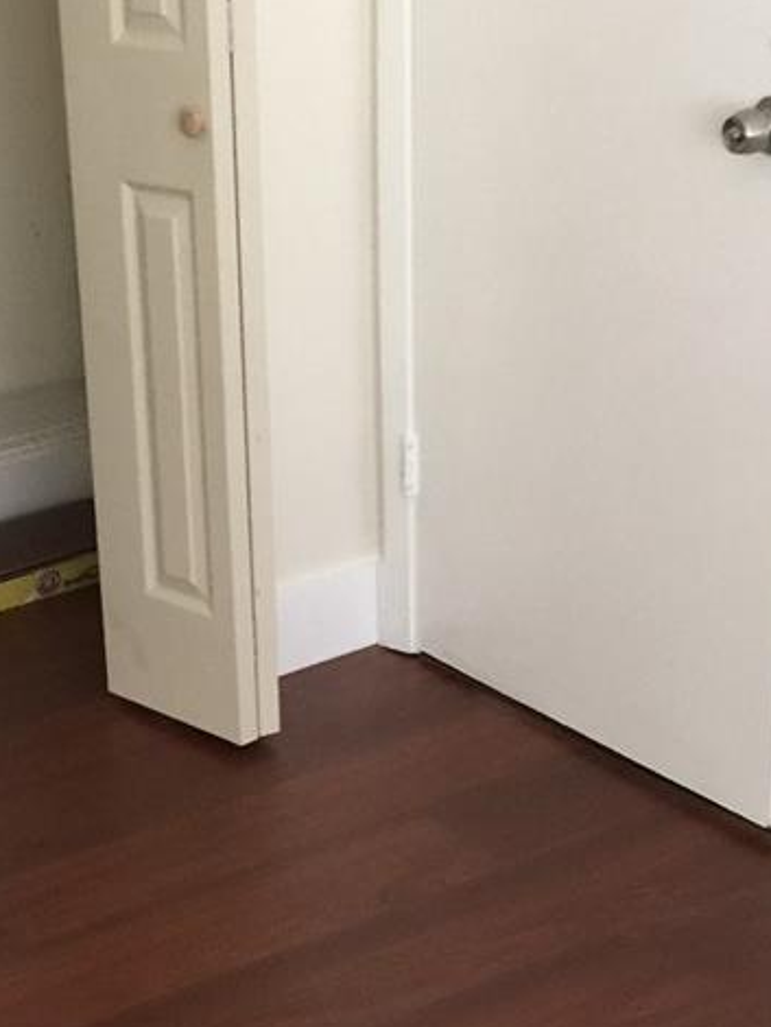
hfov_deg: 19.3
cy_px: 778
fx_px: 2196
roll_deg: +6.4
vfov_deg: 26.0
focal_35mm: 74
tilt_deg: -24.7
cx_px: -4
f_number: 2.2
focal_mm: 4.15
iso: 100
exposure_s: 1/10
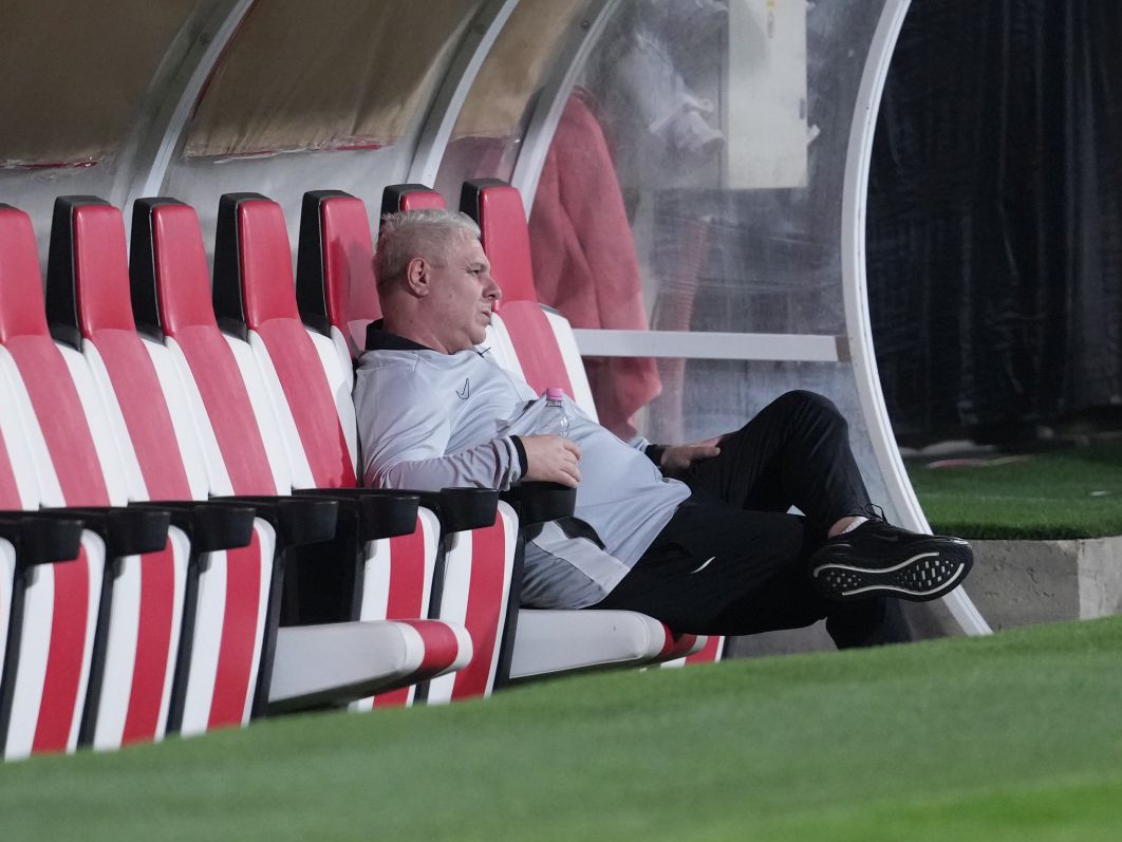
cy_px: 422
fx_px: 10569
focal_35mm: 326
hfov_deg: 6.1
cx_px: 609
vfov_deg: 4.6
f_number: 2.8
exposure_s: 1/2000
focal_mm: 300
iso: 5000
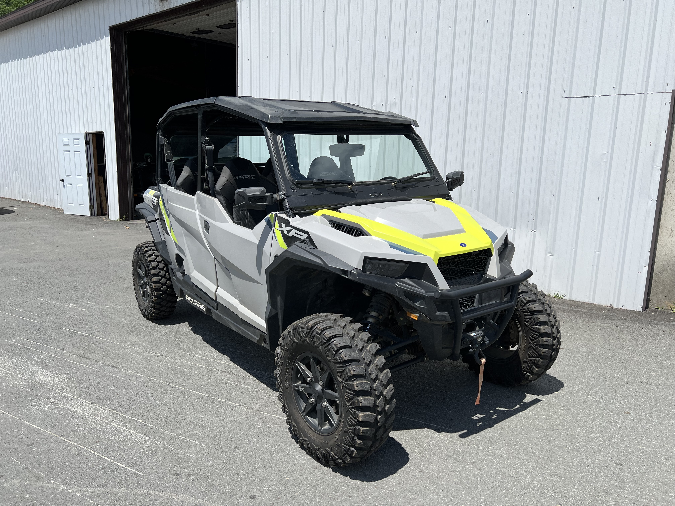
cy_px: 253
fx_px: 507
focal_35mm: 26
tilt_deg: -11.1
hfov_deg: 67.3
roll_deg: -1.7
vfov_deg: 53.1
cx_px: 338
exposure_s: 1/5319
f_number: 1.5
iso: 50
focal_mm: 5.7
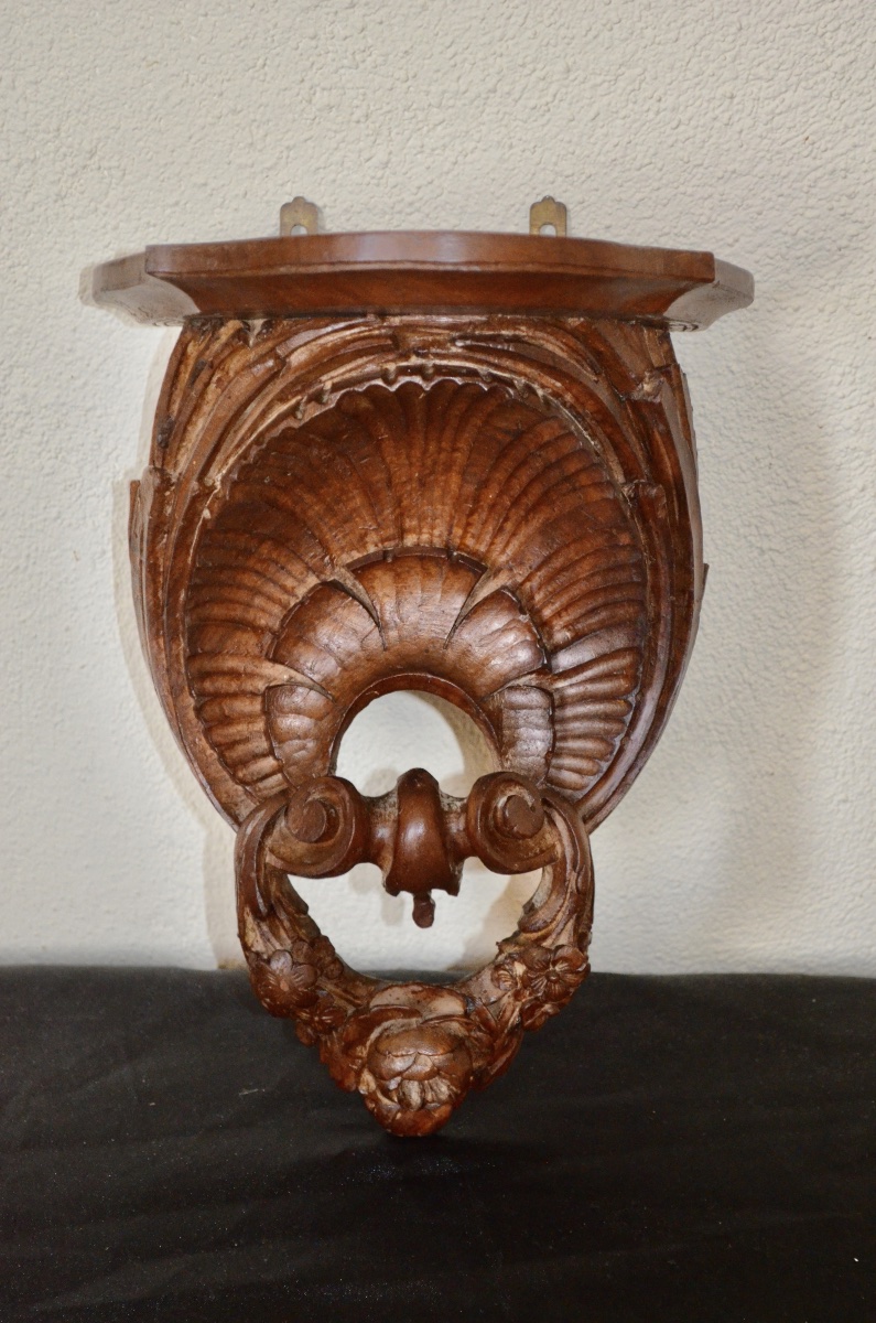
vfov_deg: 24.7
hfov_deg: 16.5
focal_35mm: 82
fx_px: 3024
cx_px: 438
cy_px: 662
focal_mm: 55
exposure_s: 1/60
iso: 2200
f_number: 5.6
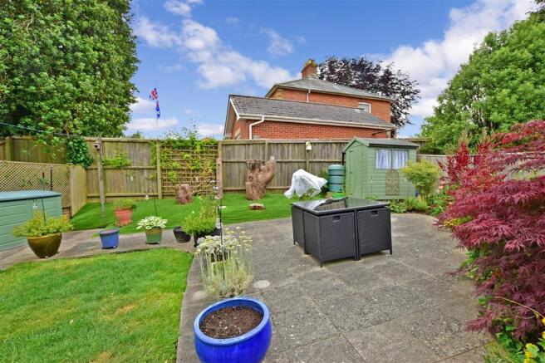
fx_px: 227
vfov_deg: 77.3
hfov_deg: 100.4
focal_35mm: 15
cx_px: 272
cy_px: 182
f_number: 10
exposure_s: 1/200
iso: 640
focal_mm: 10
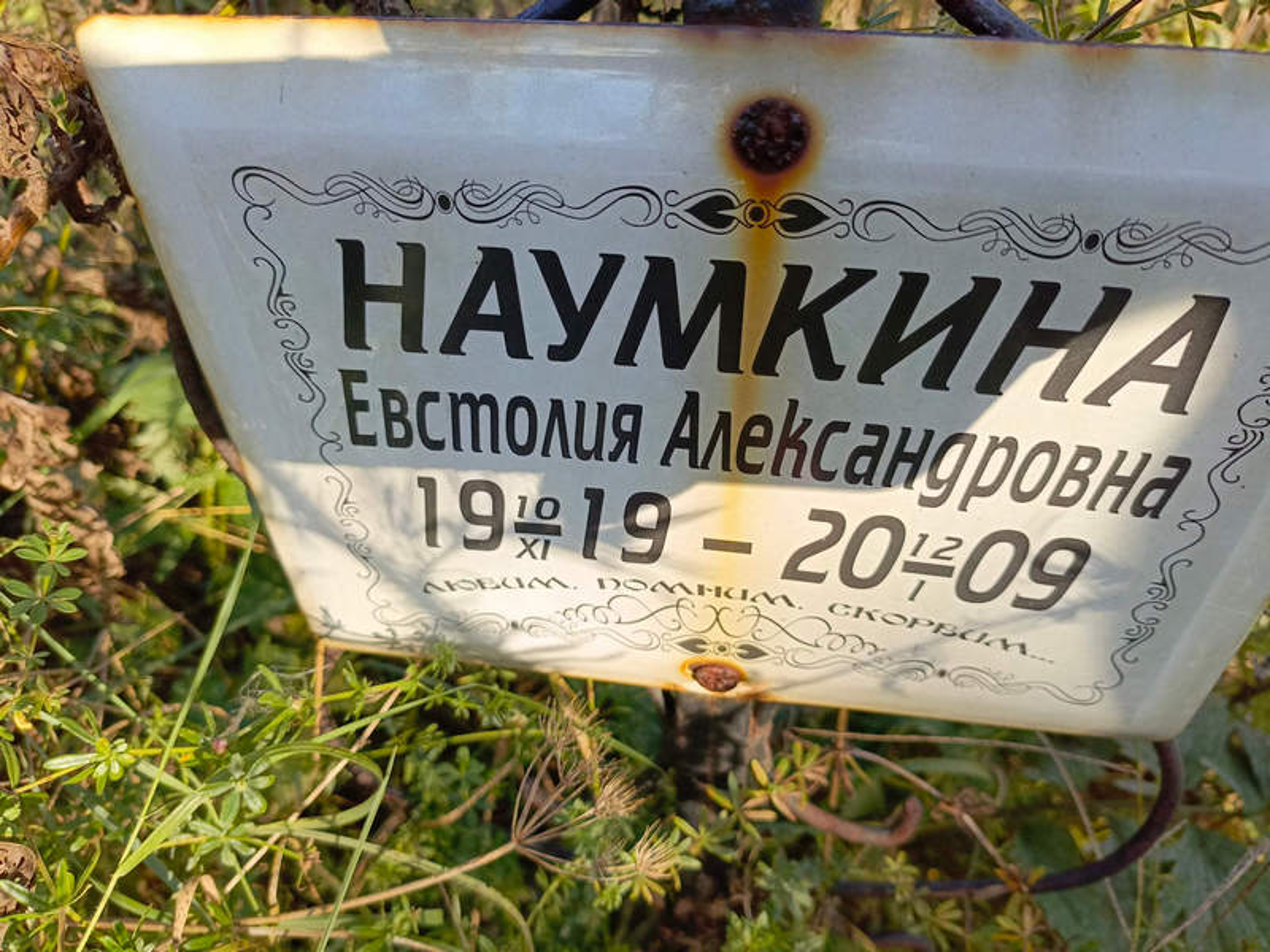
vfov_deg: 54.9
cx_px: 635
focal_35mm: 25
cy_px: 476
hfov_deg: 69.4
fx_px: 917
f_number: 1.69
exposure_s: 1/428
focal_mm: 4.76
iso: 111
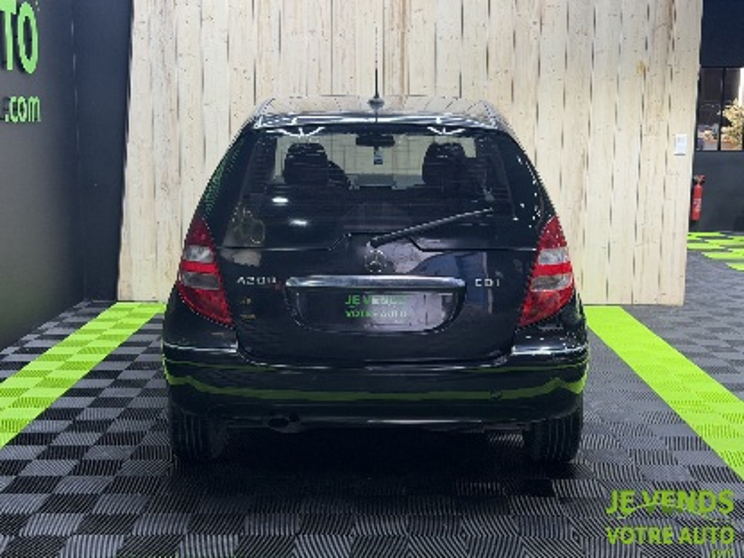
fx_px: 1032
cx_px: 372
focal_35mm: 48
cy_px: 279
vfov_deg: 30.3
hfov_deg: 39.7
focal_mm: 6.76
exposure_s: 1/100
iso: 80
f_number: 1.78
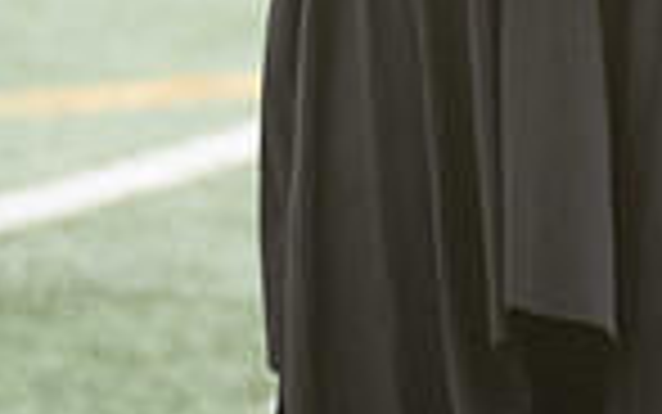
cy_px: -580
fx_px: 20250
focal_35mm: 1122
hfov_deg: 1.9
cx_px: 556
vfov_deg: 1.2
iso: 2500
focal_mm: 240
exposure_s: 1/1600
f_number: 5.6
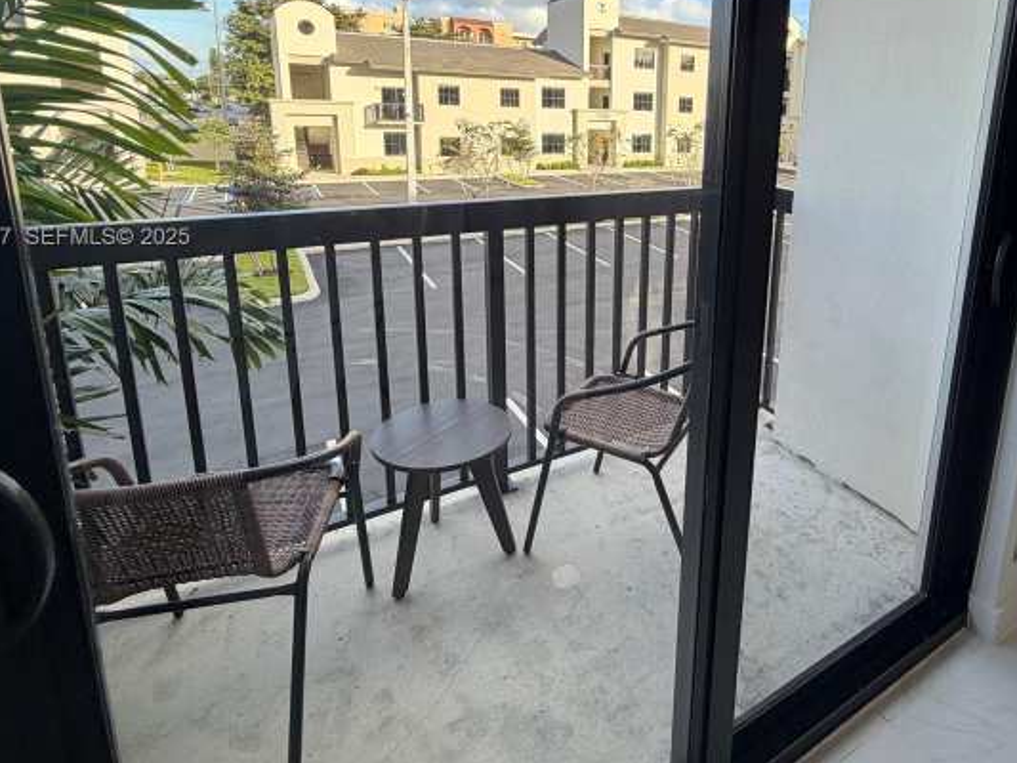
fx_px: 617
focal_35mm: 21
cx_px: 656
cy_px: 238
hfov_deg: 77.1
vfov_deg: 61.5
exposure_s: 1/115
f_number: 2.2
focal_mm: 2.22
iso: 50
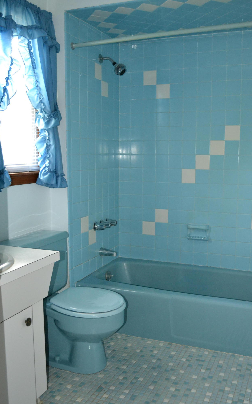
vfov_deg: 52.8
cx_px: 134
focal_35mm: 37
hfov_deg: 34.4
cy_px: 202
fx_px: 407
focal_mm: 24
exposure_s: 1/60
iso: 2500
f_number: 4
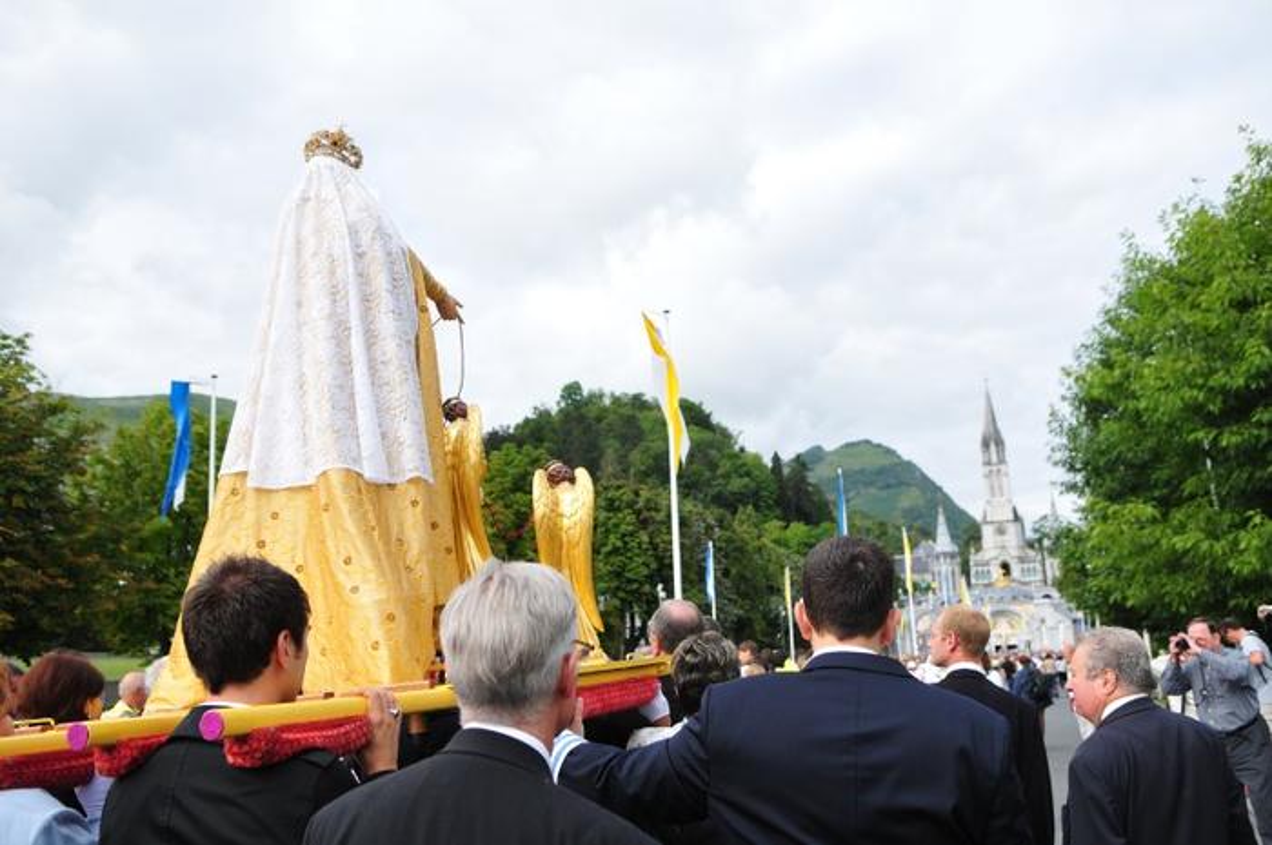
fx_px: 1165
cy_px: 422
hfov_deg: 57.3
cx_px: 636
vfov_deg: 39.9
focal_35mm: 33
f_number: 3.5
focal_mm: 22
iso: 400
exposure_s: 1/2000
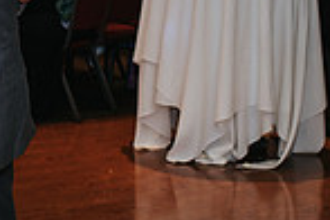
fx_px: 1384
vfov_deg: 9.1
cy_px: 28
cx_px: -52
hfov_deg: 13.3
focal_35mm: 151
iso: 800
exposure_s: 1/200
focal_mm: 35
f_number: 2.8
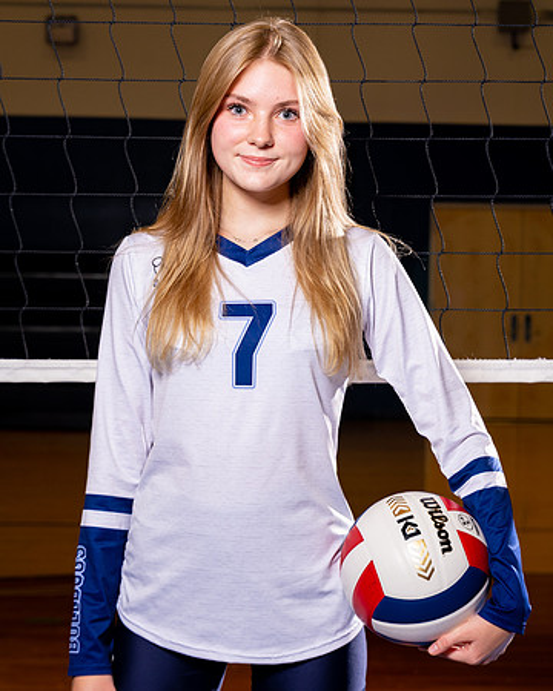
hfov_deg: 17.1
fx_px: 1834
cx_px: 272
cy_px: 345
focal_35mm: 90
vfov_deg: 21.3
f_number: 5.6
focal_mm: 62
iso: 250
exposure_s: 1/125
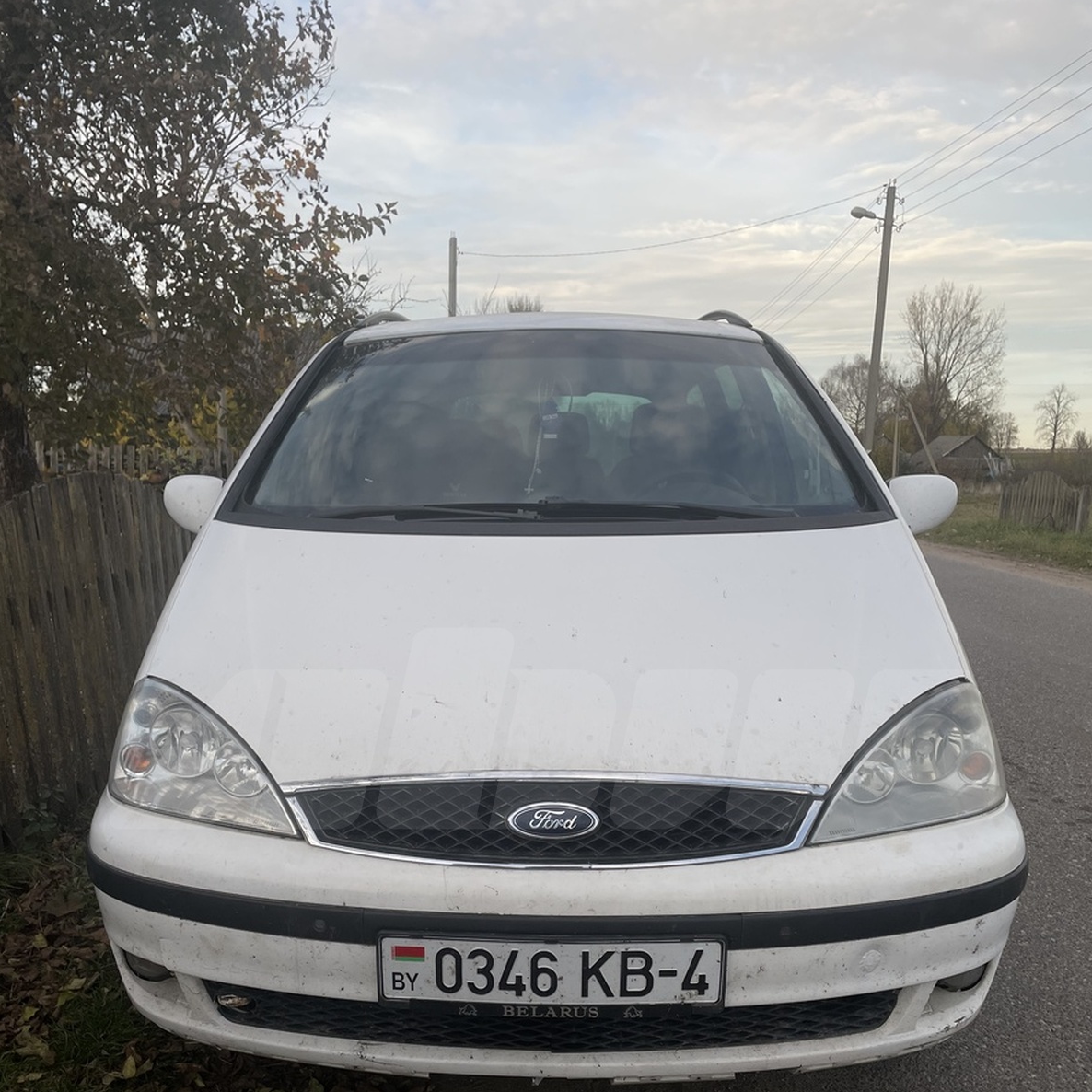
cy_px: 729
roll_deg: +0.4
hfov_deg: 52.5
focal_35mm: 31
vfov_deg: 51.5
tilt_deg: -12.2
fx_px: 1106
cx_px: 541
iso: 32
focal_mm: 4.2
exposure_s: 1/903
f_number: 1.6
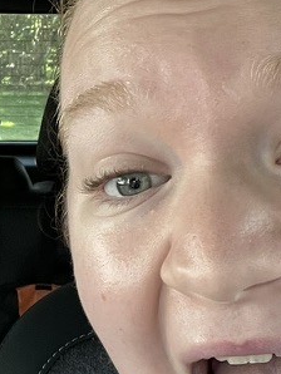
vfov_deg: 19.1
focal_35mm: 103
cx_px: -5
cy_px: 183
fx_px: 1113
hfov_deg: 14.2
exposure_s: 1/60
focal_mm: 2.71
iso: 125
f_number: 2.2
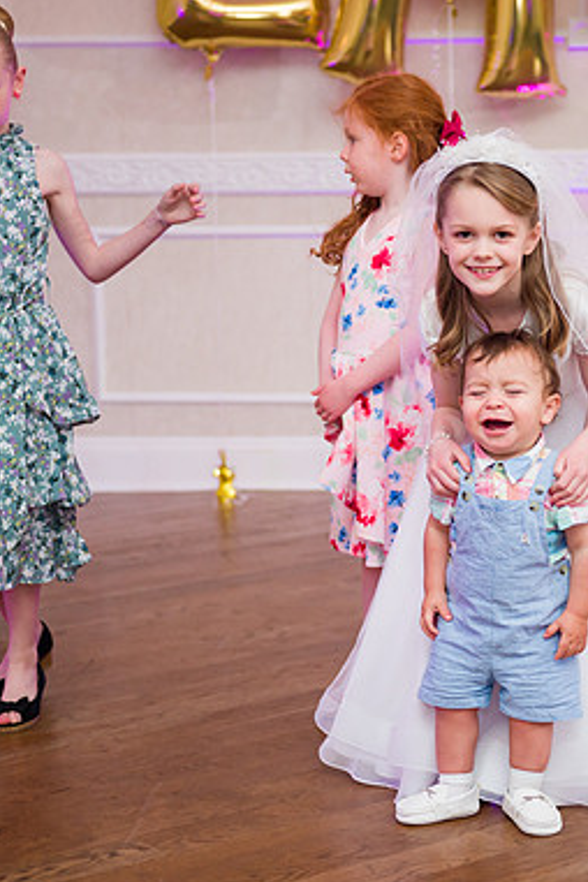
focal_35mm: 76
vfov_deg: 26.7
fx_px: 1862
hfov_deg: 17.9
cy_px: 442
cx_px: 426
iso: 1250
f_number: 3.2
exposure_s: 1/200
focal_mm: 50
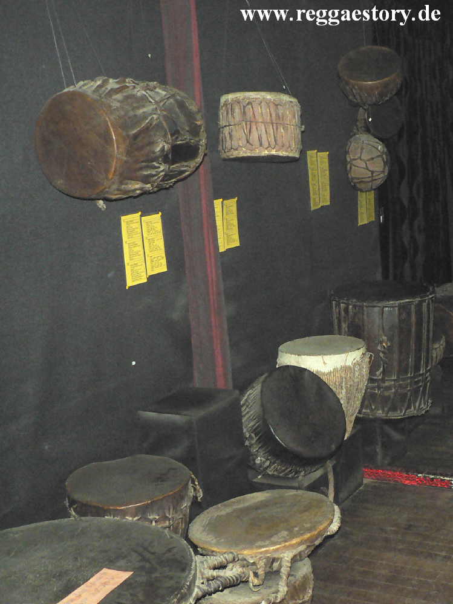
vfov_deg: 52.6
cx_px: 226
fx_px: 611
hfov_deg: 40.7
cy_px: 302
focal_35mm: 35
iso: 400
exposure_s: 1/60
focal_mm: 6
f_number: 2.8
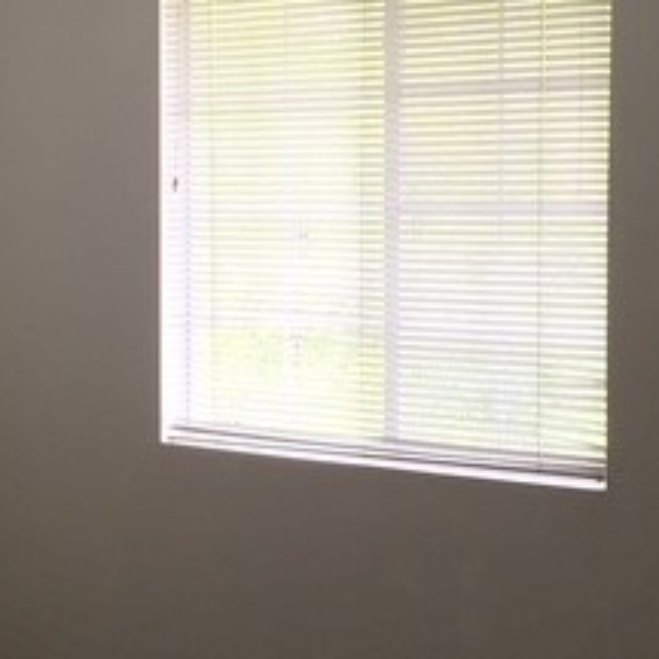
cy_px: 290
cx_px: 211
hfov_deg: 22.7
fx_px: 1637
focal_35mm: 76
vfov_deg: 22.7
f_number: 2.2
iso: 40
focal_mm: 4.15
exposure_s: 1/60
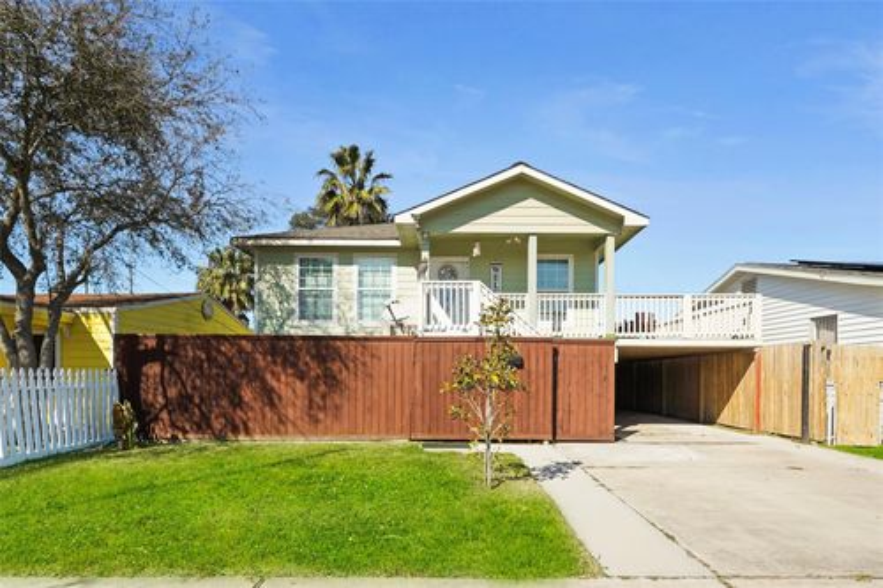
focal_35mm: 12
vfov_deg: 90.0
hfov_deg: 112.6
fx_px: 294
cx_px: 442
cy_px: 294
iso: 125
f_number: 8
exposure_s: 1/125
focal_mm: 12
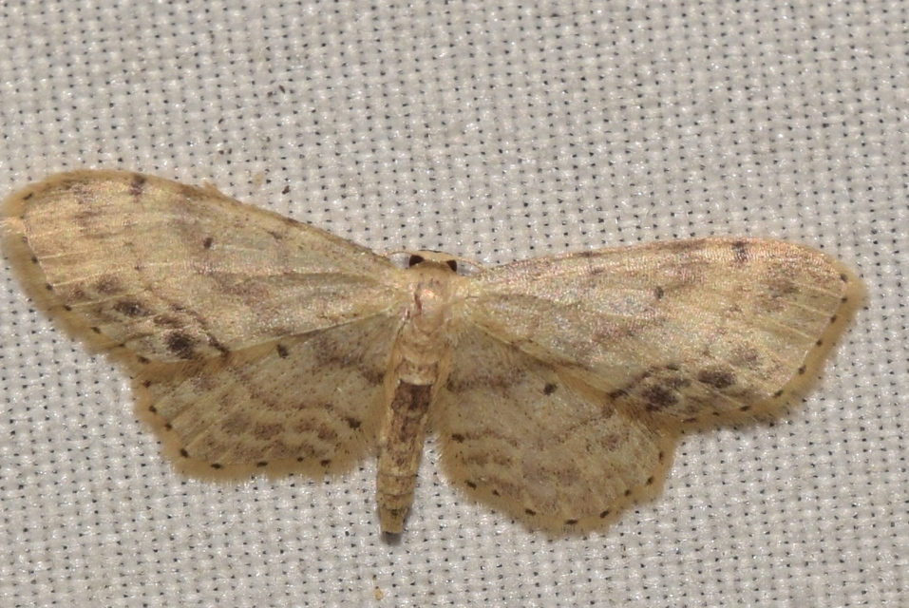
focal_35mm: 210
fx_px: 5307
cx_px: 454
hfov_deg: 9.8
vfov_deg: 6.6
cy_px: 304
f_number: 10
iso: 125
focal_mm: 140
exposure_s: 1/160
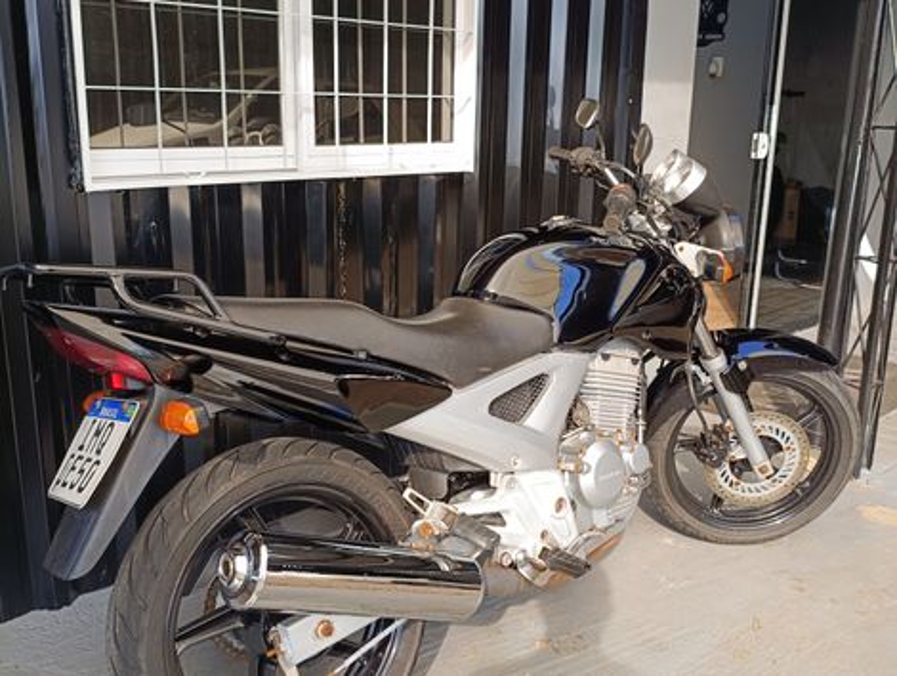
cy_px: 338
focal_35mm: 26
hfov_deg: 67.2
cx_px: 448
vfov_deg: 53.2
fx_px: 675
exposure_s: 1/147
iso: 51
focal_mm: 4.94
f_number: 1.5
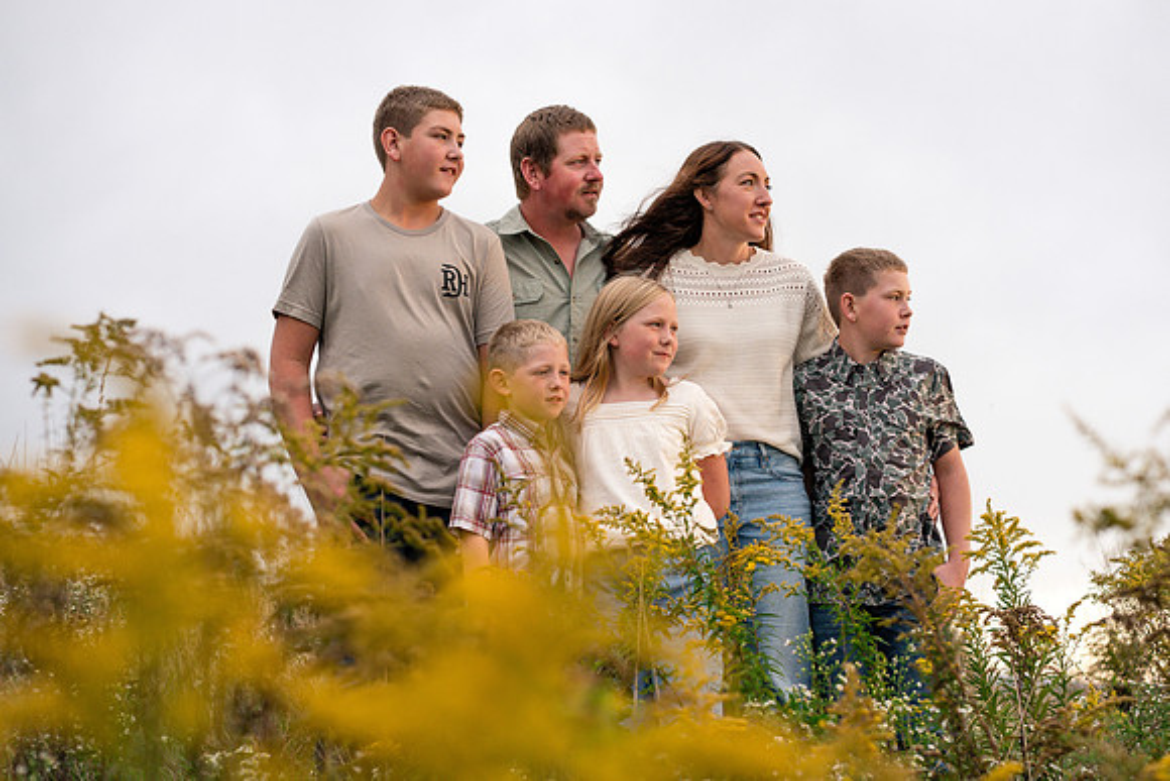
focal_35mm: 85
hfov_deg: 23.9
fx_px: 2763
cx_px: 585
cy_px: 390
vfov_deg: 16.1
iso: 640
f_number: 4.5
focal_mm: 85
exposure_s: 1/320
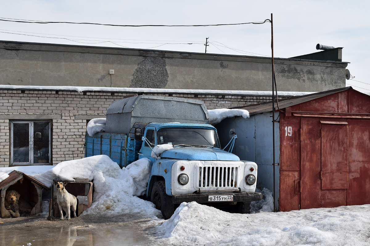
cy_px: 123
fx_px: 493
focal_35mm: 48
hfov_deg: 41.1
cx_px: 185
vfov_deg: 28.1
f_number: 10
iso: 200
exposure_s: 1/400
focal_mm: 32
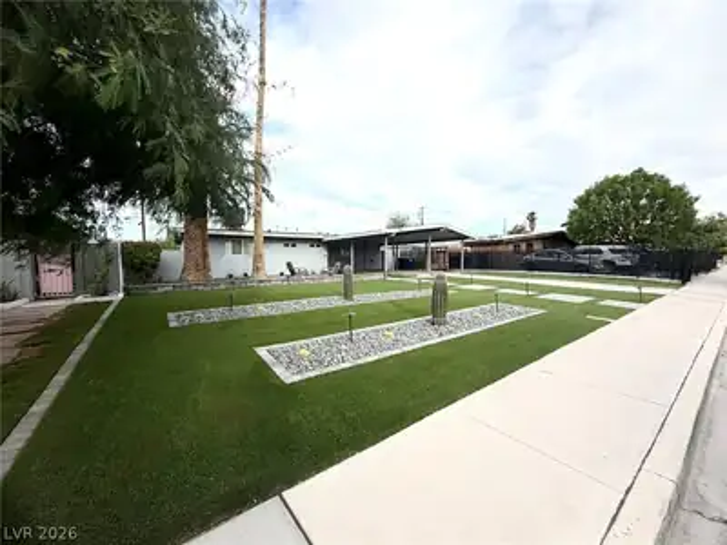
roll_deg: +1.0
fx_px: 294
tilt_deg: -3.0
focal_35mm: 14
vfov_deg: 85.7
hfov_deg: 102.1
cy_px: 272
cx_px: 364
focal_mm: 2.22
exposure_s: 1/751
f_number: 2.2
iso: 40
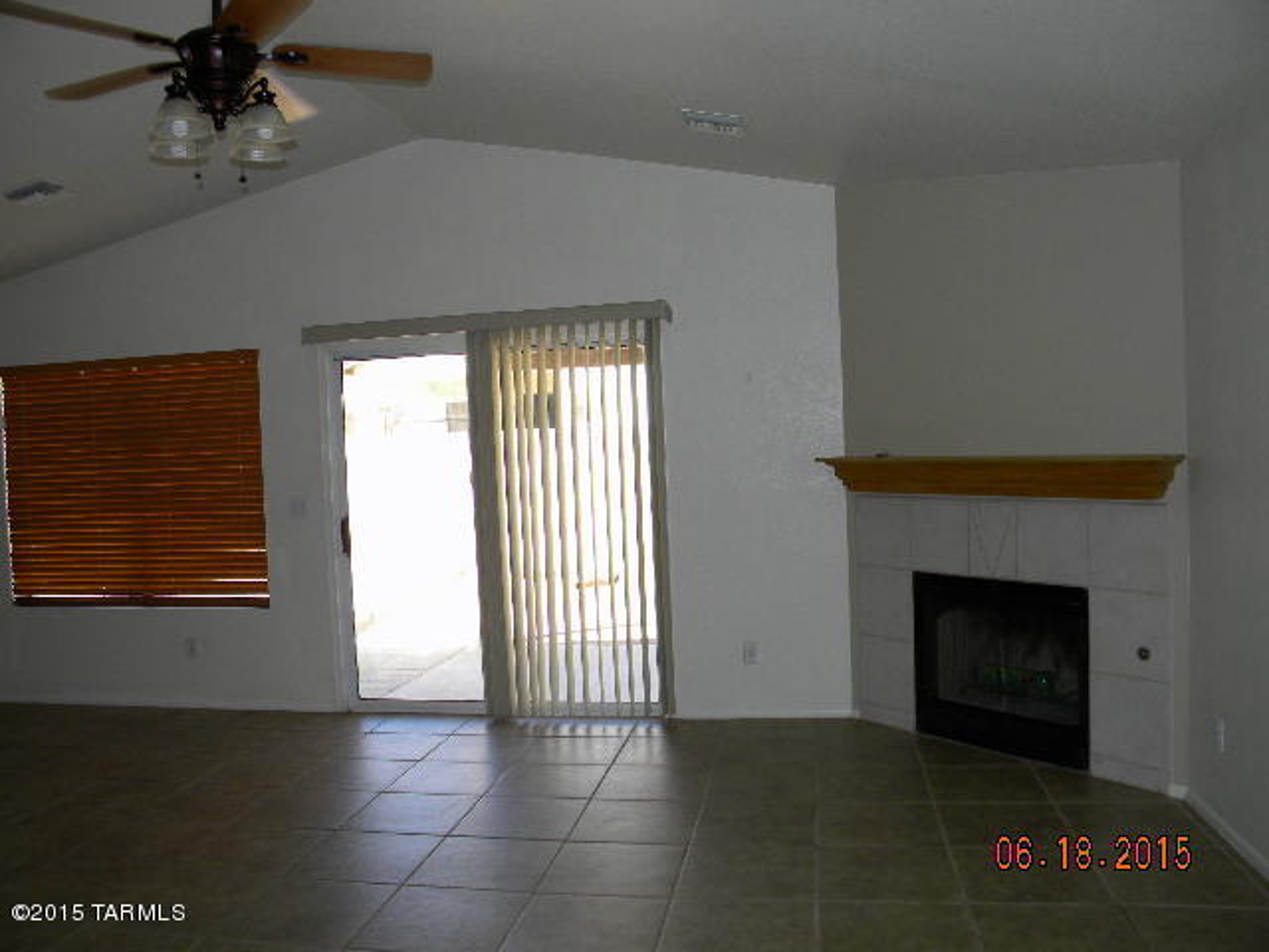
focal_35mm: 28
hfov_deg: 63.4
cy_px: 476
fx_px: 1026
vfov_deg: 49.7
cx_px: 634
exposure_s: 1/116
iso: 110
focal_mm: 5
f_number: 3.5
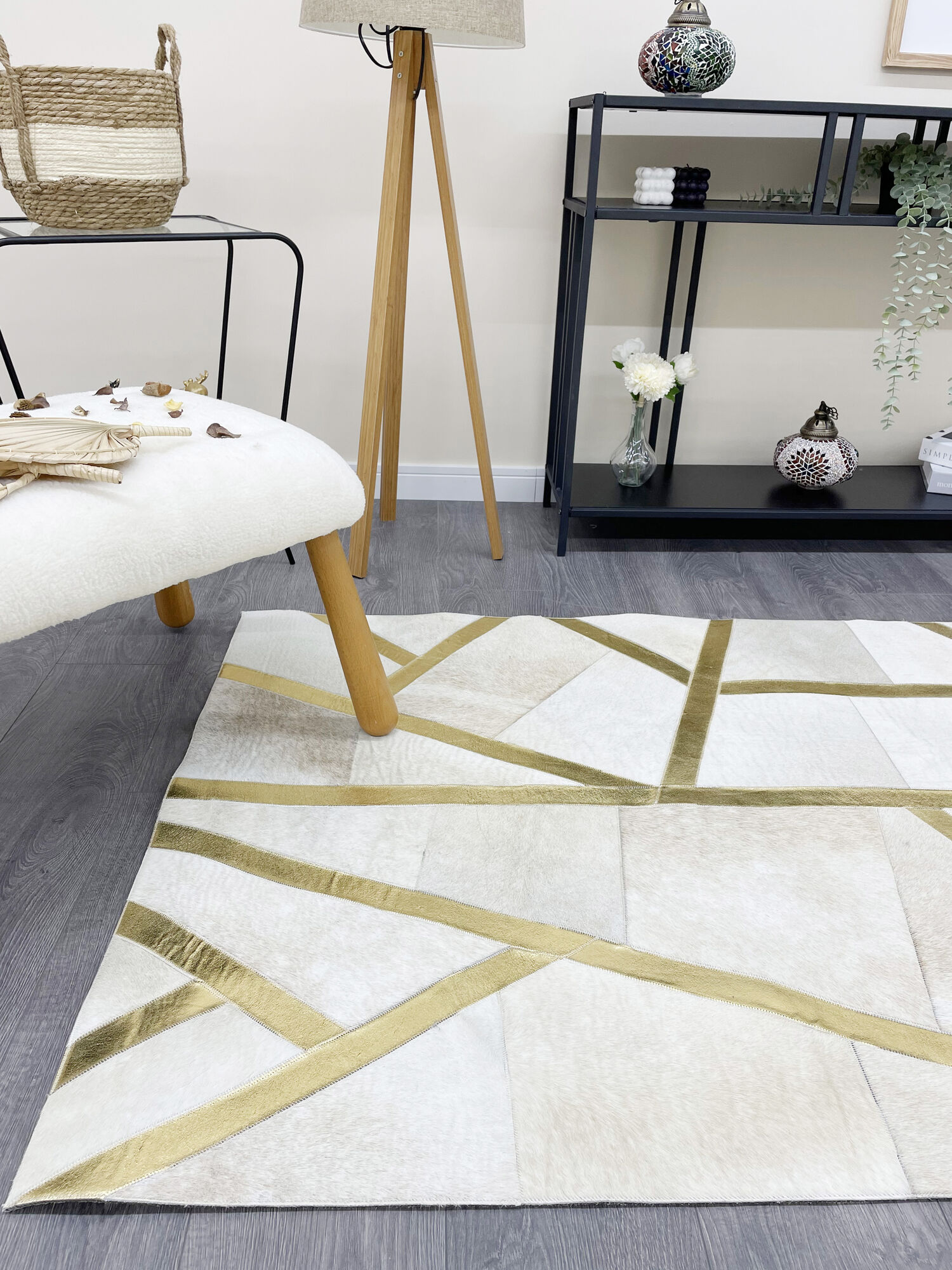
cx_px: 476
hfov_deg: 53.1
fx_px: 953
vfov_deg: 67.3
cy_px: 635
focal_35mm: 26
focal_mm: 4.2
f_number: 1.6
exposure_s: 1/100
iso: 40
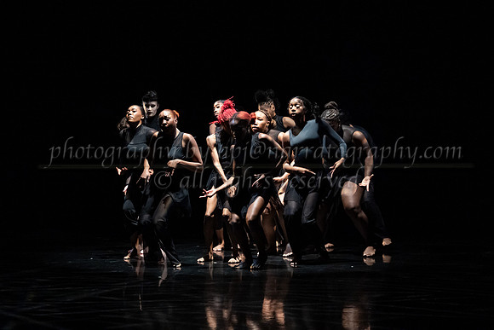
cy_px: 137
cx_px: 247
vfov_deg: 16.5
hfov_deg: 24.5
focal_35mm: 83
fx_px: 1139
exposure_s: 1/320
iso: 6400
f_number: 3.5
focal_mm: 71
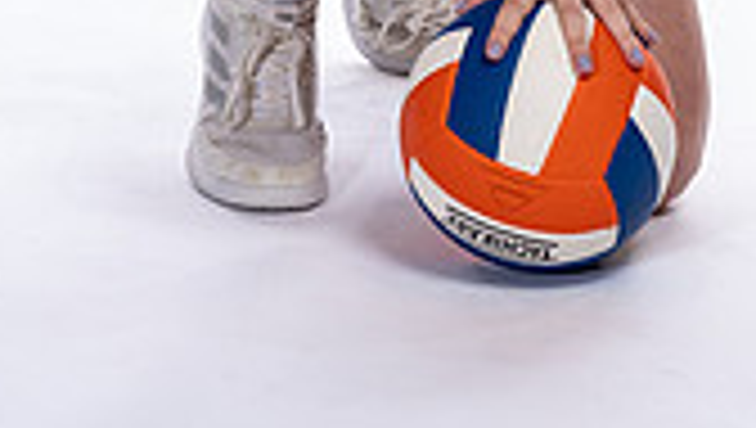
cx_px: 284
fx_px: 3091
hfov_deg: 13.9
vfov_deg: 7.5
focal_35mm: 154
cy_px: -523
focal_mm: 55
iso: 400
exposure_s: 1/250
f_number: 5.6
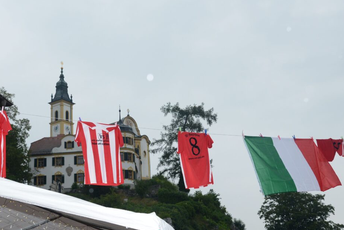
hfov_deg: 35.0
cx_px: 161
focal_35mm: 57
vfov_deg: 23.8
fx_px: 545
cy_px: 136
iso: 1250
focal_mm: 44
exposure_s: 1/250
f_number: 8
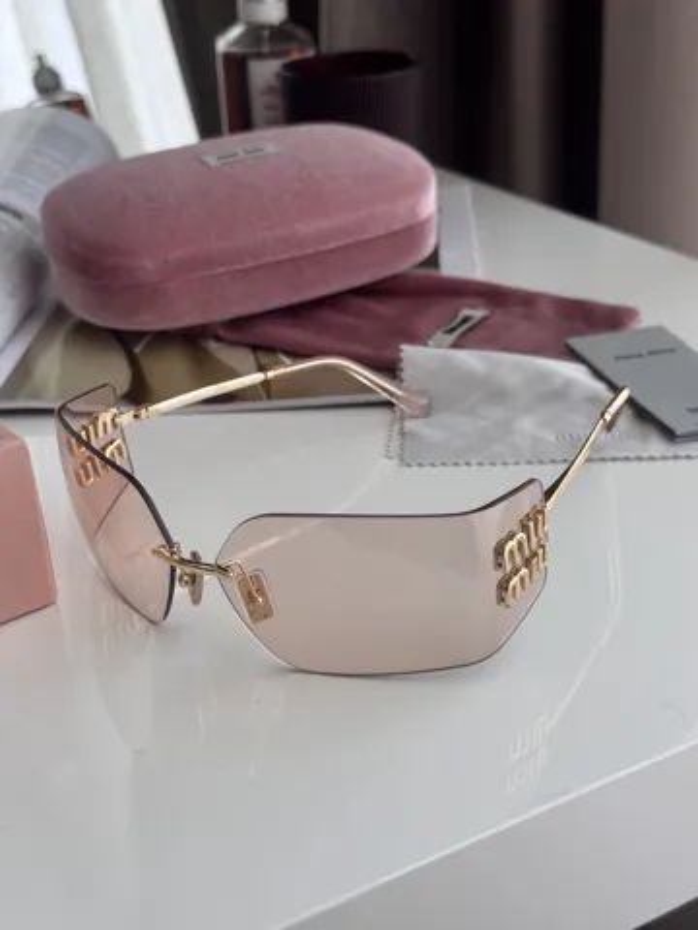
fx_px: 1291
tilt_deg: -26.5
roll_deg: +2.6
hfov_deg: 30.3
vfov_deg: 39.7
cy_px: 465
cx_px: 349
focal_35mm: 48
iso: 50
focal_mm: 6.76
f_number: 1.78
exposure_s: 1/212
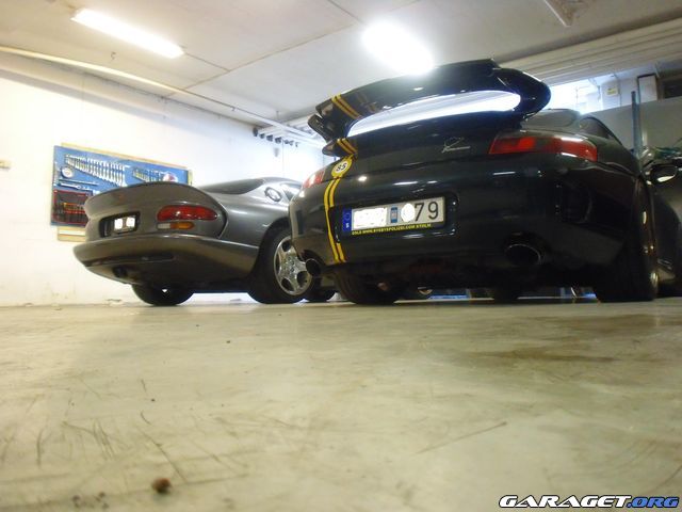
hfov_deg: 63.4
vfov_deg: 49.7
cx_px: 341
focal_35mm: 28
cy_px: 256
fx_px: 552
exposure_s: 1/15
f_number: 2.6
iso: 400
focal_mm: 4.65
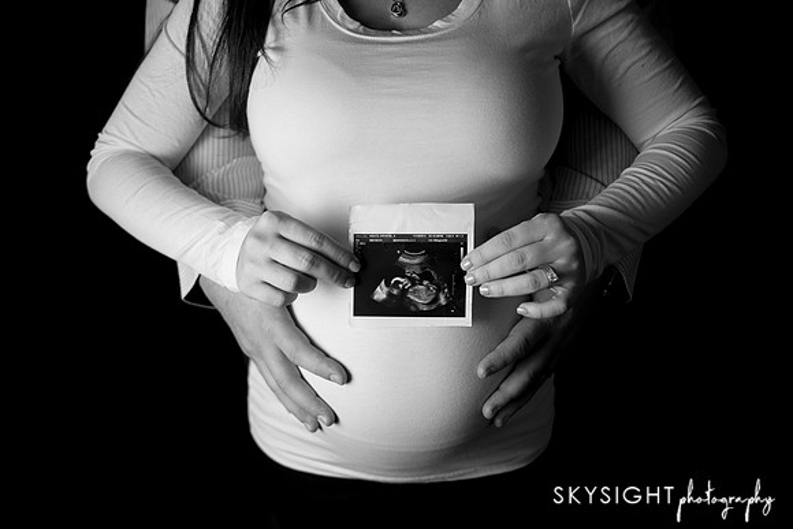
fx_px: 904
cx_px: 343
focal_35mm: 41
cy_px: 310
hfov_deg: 47.3
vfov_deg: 32.6
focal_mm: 35
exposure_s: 1/400
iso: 400
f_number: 2
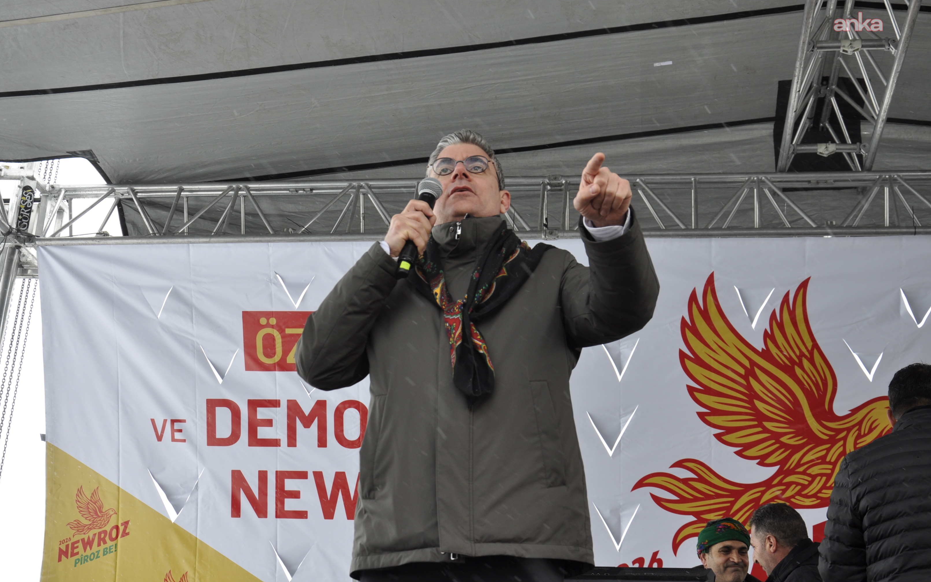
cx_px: 466
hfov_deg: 37.8
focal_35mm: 54
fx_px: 1358
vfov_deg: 24.2
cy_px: 273
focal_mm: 35
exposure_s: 1/200
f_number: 7.1
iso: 200
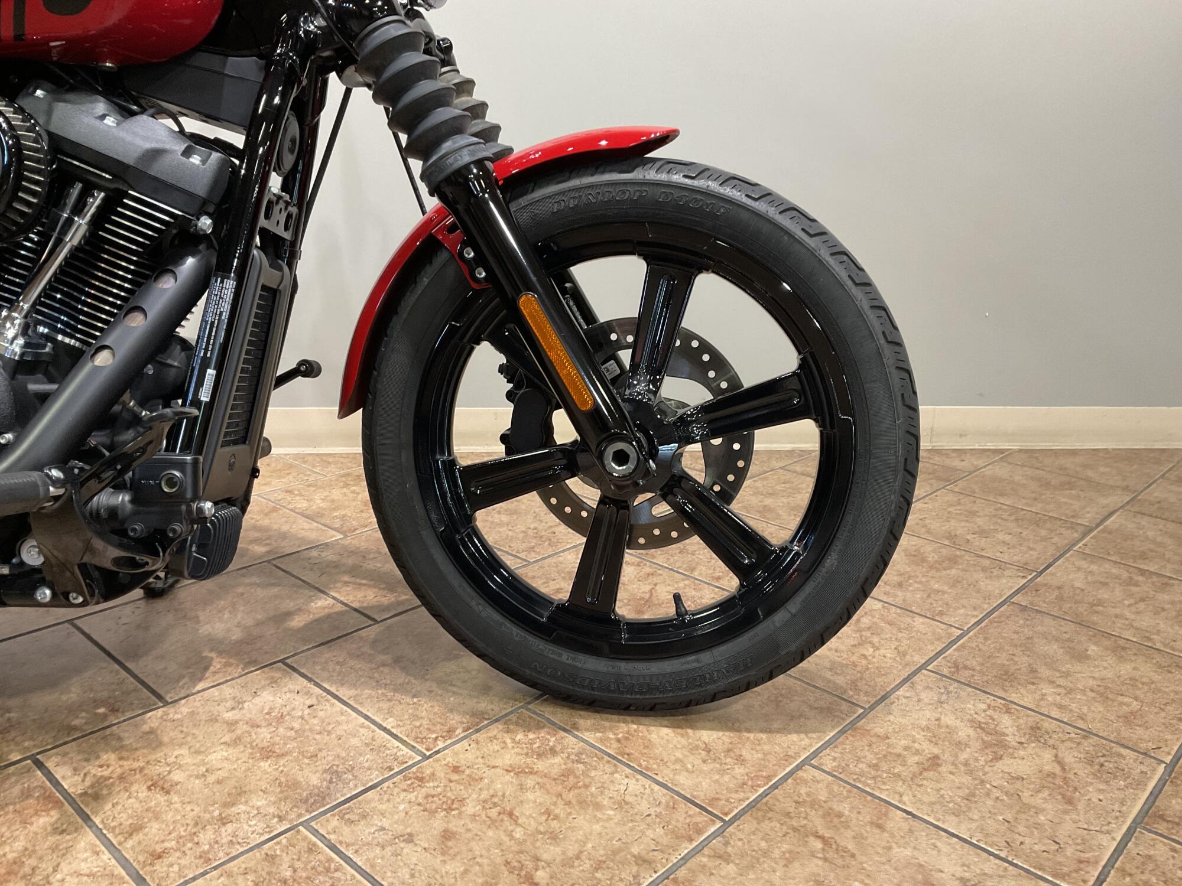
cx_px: 591
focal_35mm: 29
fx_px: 990
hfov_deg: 61.7
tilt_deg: -17.1
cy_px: 443
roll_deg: -2.3
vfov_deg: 48.2
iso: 125
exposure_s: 1/60
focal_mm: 3
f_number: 1.8
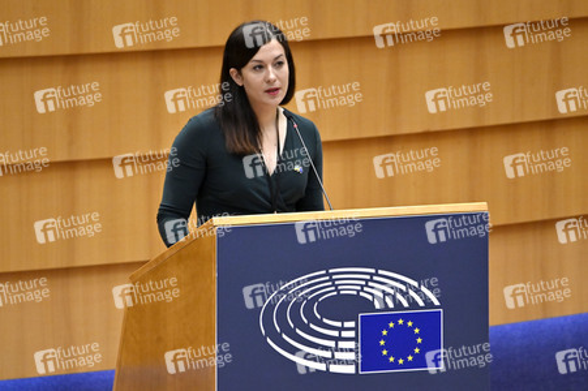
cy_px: 196
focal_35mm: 600
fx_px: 9793
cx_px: 294
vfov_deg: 2.3
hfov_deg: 3.4
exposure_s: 1/500
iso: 4000
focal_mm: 600
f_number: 6.3
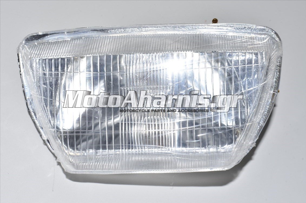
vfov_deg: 16.5
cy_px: 102
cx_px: 153
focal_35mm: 82
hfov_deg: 24.7
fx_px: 700
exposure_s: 1/100
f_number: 16
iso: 160
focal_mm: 55
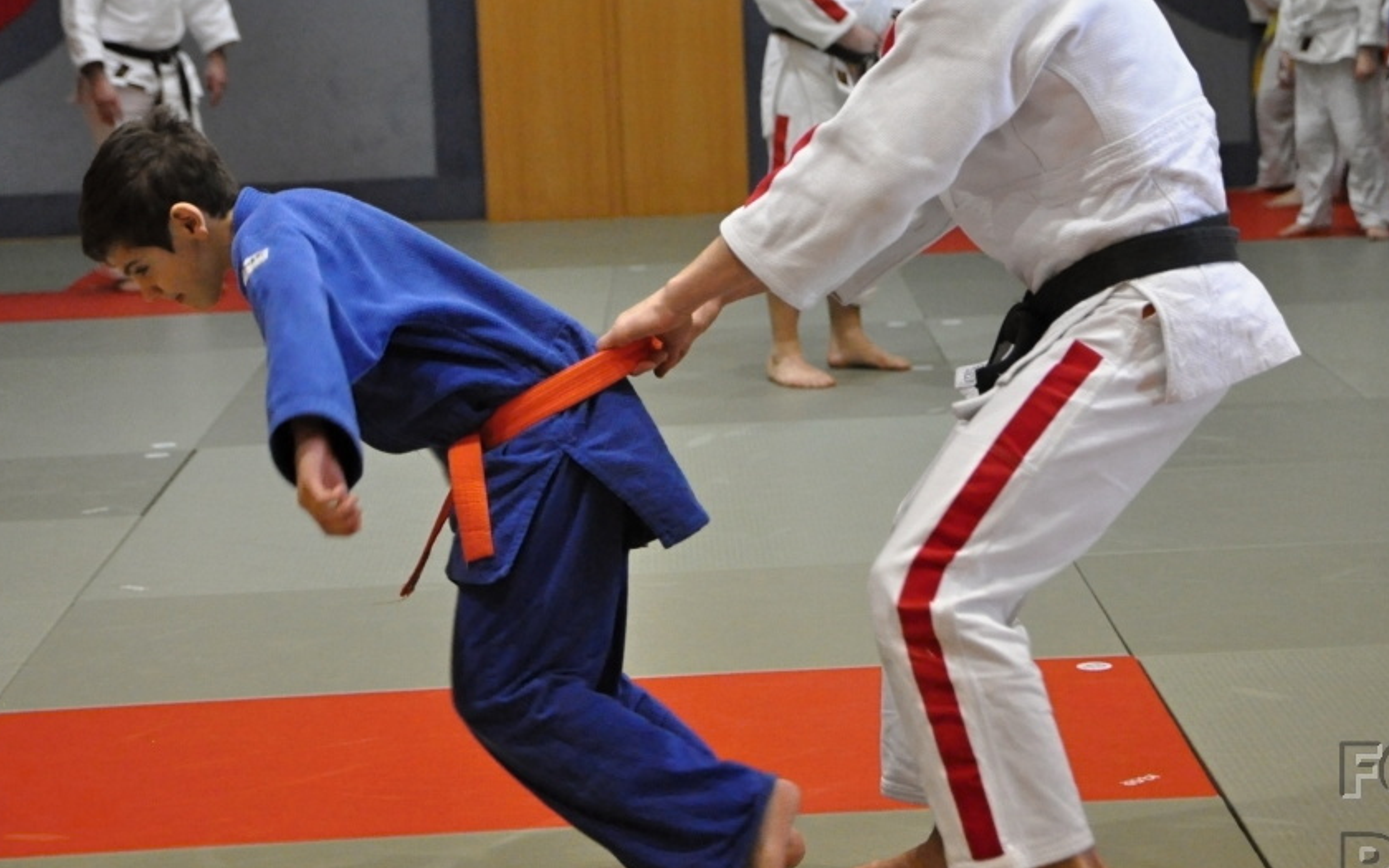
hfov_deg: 20.8
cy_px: 312
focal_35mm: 100
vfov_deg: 13.1
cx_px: 780
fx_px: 3785
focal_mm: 50
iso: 3200
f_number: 2.8
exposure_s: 1/200
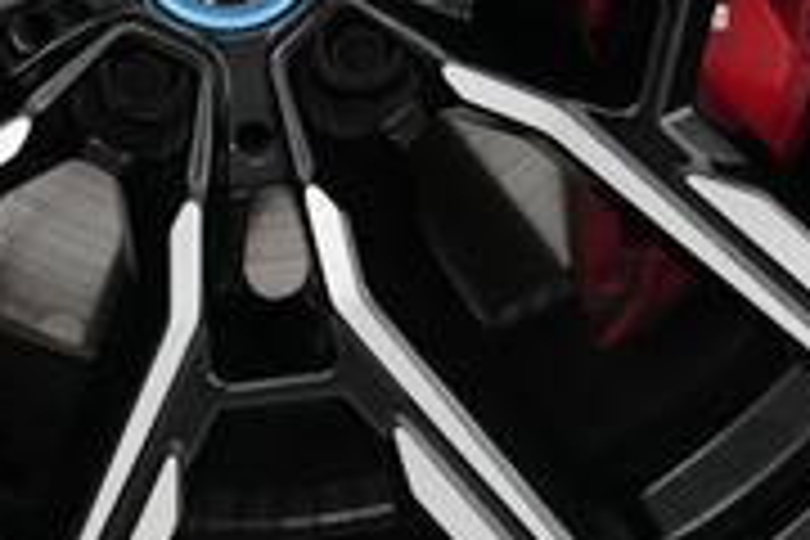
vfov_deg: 14.8
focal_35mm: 89
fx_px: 2002
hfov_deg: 22.9
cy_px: -126
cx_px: 410
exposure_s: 1/160
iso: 5000
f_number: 2.8
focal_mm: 25
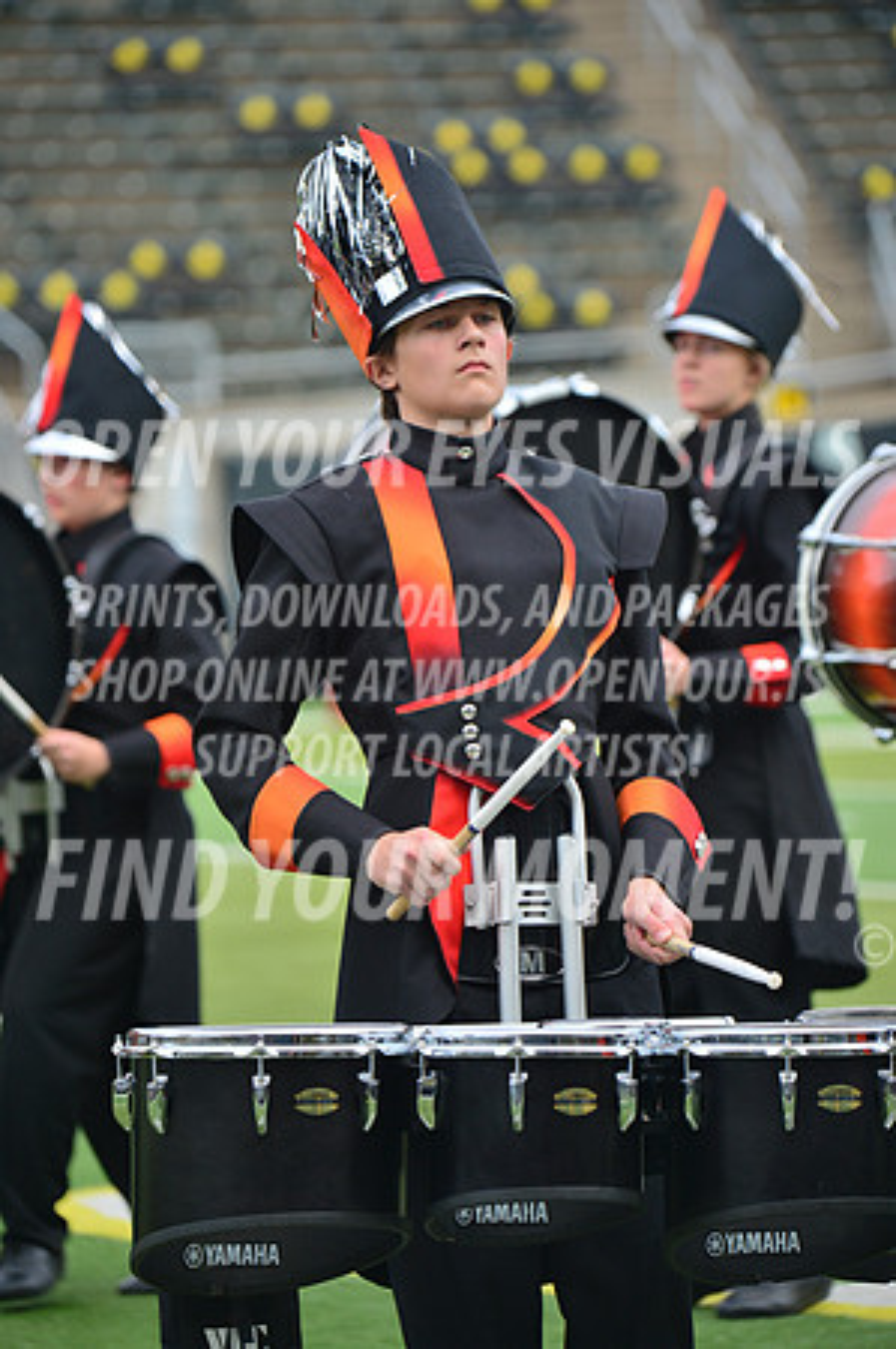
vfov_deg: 7.9
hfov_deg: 5.3
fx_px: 9728
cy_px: 674
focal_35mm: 260
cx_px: 448
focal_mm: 260
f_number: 5.6
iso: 200
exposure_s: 1/640
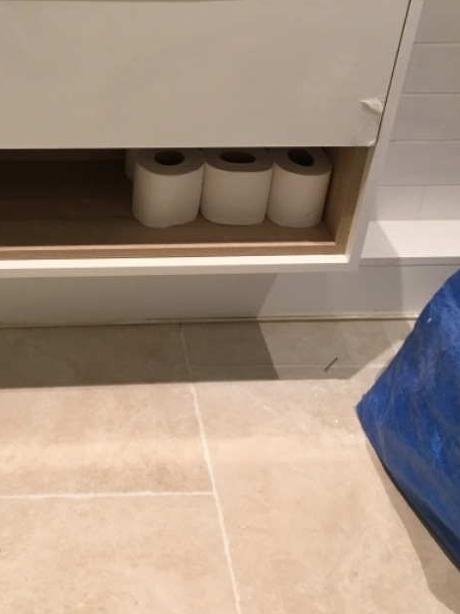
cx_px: 84
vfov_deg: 34.1
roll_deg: -1.7
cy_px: 219
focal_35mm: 56
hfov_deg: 25.6
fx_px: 992
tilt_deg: -33.0
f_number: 2.2
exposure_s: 1/33
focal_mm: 4.15
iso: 125
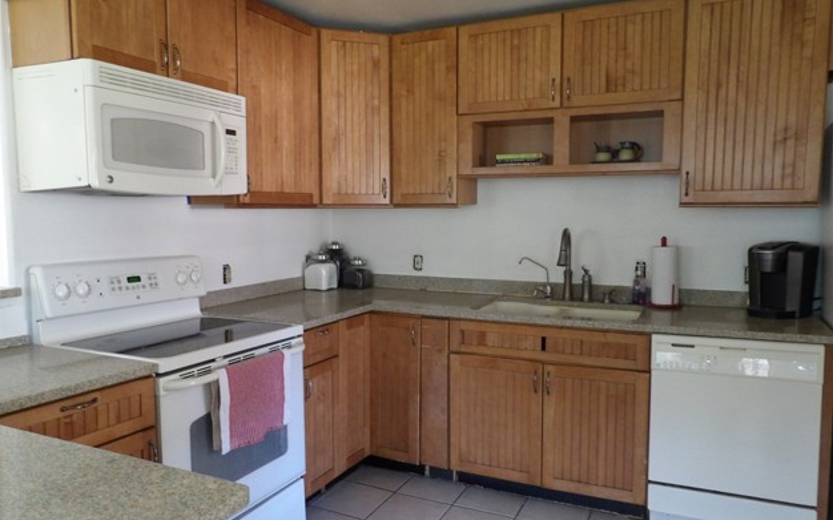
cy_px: 277
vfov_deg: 47.5
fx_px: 590
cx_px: 409
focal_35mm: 26
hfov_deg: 70.4
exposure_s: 1/17
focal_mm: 4.3
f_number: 3.2
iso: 451
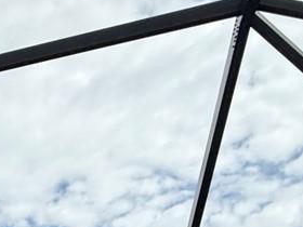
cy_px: 529
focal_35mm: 80
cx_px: -252
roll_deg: -0.6
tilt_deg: -3.7
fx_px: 700
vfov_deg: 13.8
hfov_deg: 18.6
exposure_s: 1/1145
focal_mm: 2.22
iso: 50
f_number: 2.2
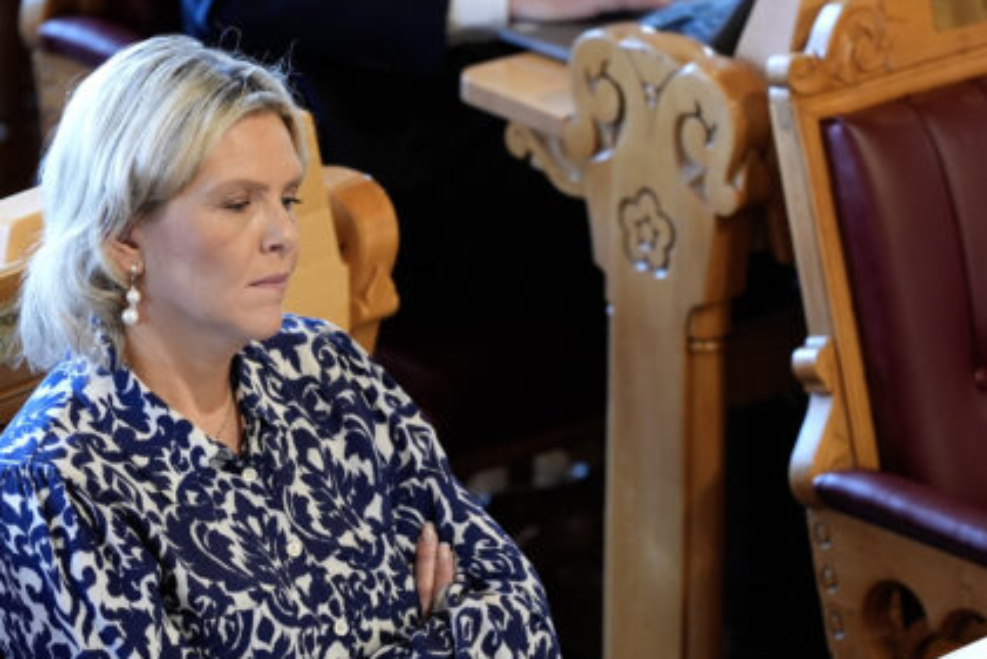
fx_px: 18868
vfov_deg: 2.0
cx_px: 379
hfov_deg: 3.0
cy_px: 464
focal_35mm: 688
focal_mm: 300
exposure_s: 1/200
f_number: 2.8
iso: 1250
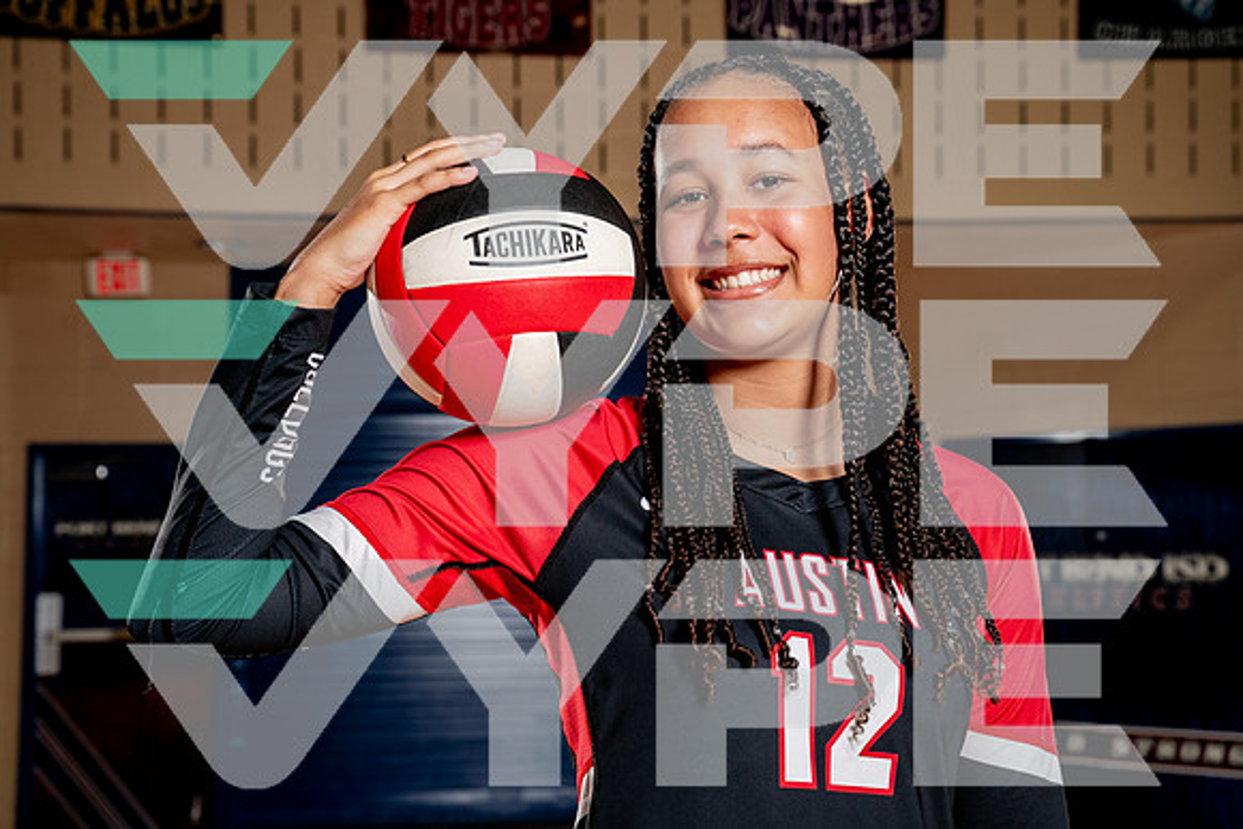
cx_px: 622
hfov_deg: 35.6
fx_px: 1934
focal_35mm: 56
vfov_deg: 24.2
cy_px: 414
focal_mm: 56
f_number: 5.6
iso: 200
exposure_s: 1/250
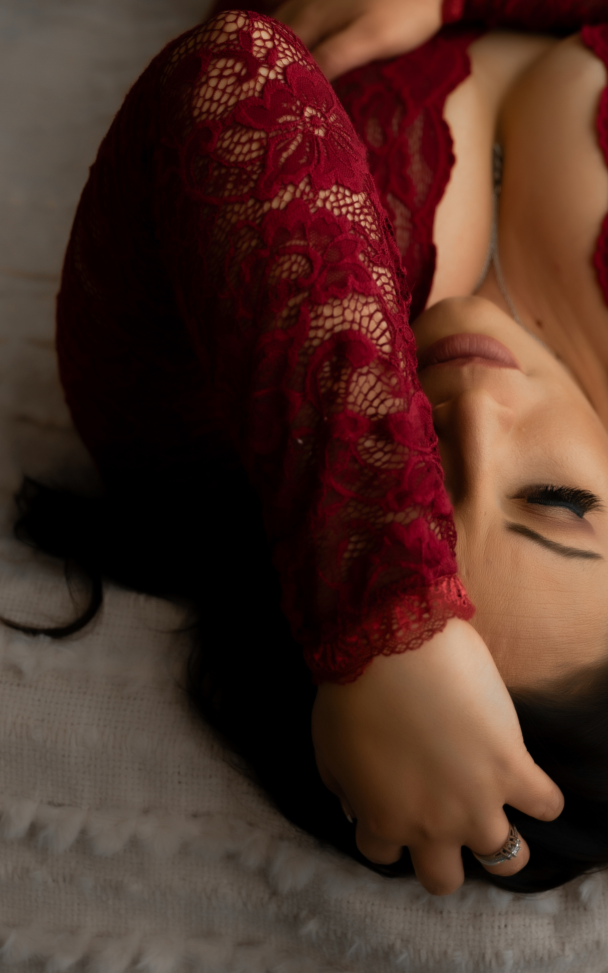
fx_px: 1697
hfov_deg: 20.2
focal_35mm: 64
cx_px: 447
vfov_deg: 31.2
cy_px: 191
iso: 320
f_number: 2.8
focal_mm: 38
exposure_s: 1/160
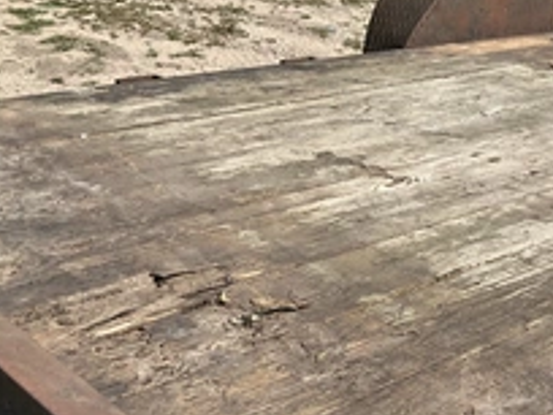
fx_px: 911
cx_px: 436
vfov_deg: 25.1
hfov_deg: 32.9
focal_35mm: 57
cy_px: 344
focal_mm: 3
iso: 25
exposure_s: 1/1730
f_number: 1.8
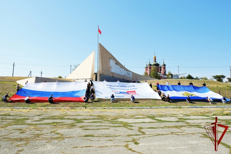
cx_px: 116
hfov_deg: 67.4
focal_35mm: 27
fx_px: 173
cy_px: 77
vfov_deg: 47.9
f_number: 7.1
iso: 320
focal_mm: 18
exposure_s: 1/1000
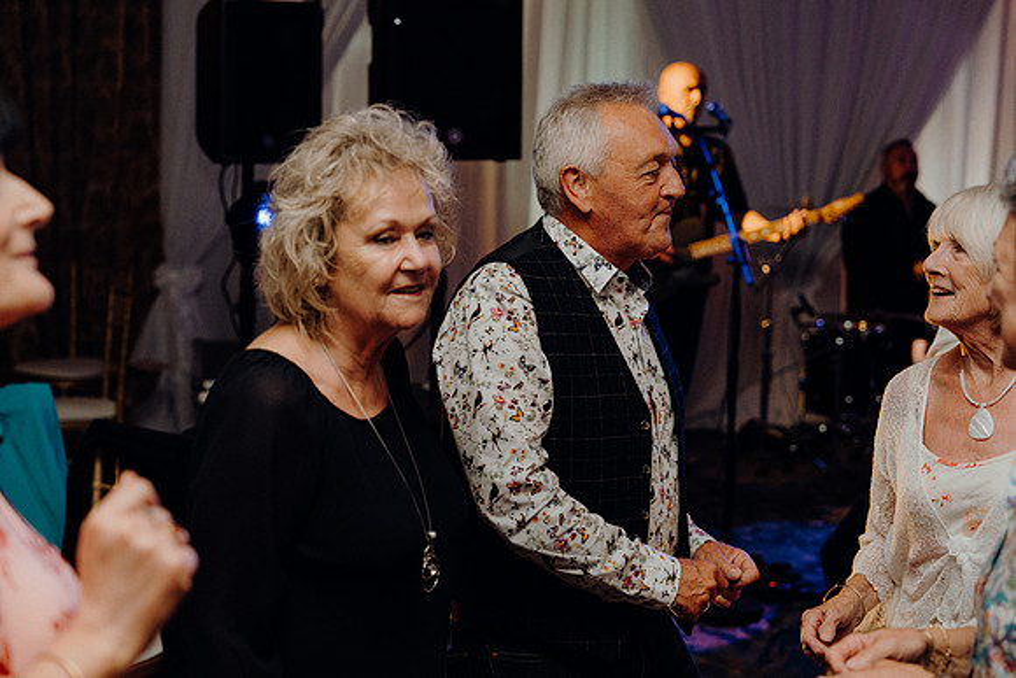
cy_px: 339
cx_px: 508
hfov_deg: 31.9
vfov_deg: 21.6
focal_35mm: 63
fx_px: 1778
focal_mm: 63
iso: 2500
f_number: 3.5
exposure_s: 1/200
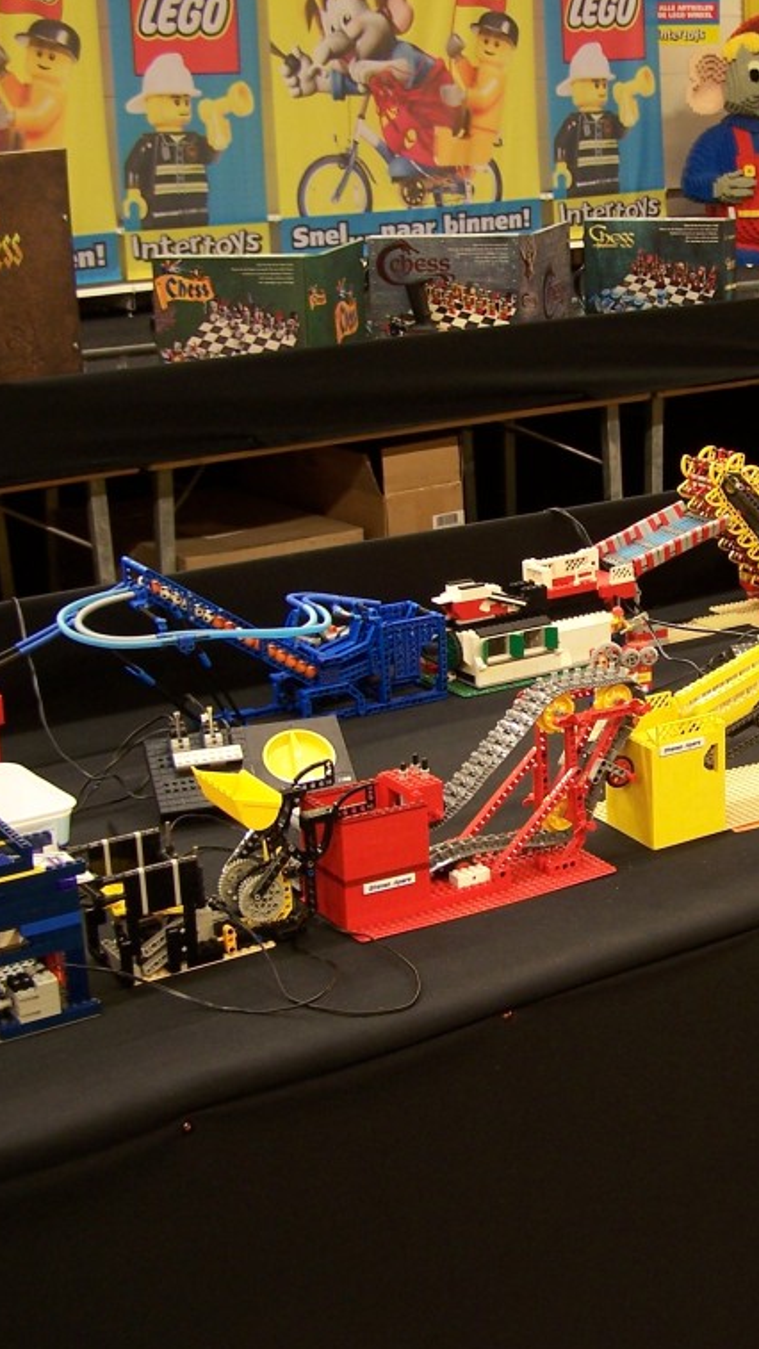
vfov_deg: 37.2
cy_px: 675
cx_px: 675
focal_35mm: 56
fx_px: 2003
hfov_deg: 21.0
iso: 80
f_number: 2.8
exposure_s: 1/2
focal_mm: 6.3
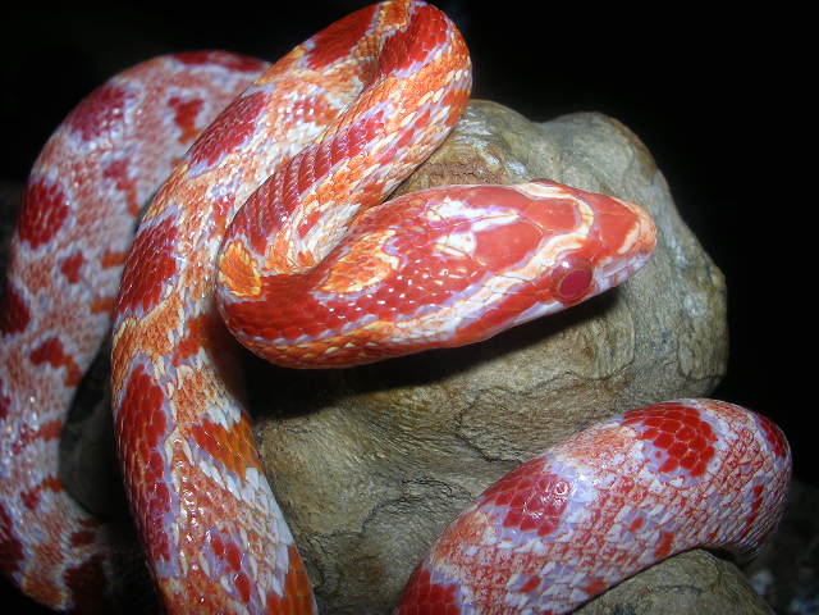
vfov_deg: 37.7
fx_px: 899
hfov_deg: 49.0
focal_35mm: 38
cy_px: 308
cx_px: 410
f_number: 5.6
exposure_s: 1/60.1
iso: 50
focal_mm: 5.8
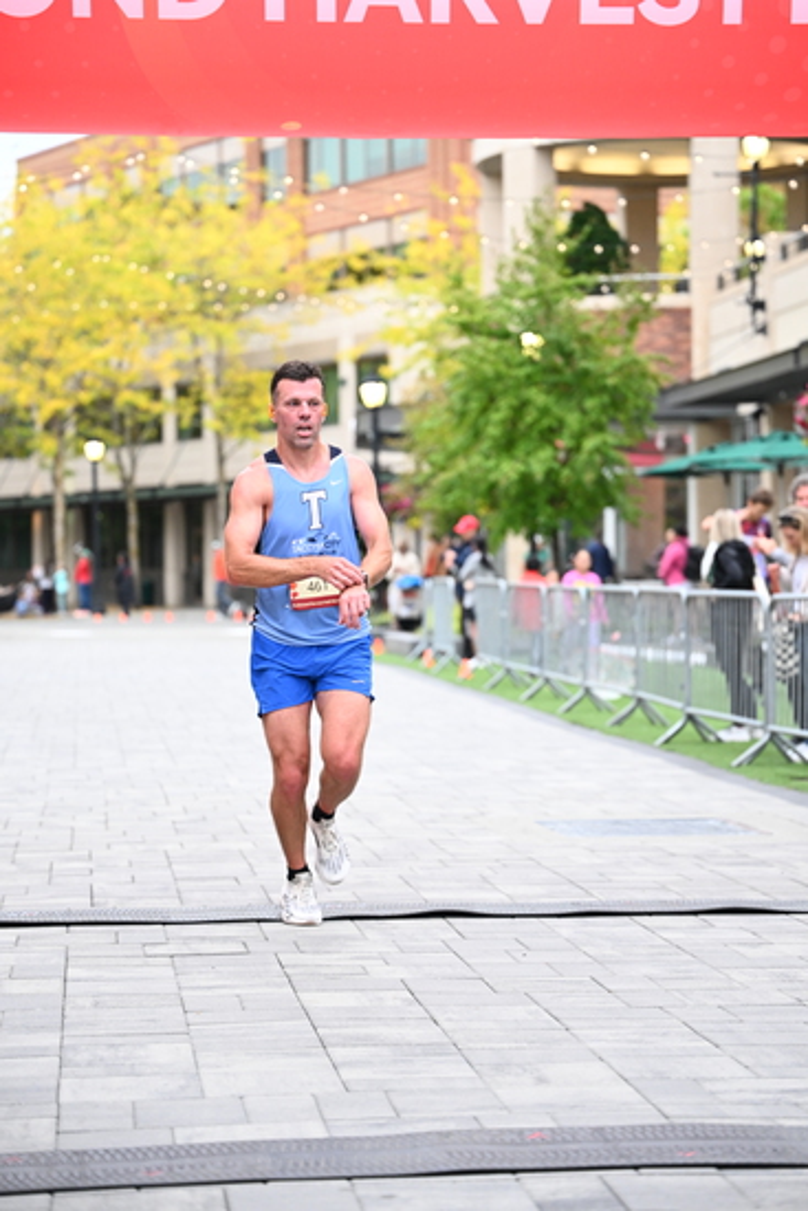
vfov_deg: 22.9
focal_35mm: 89
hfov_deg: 15.4
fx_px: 2994
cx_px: 404
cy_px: 606
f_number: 2.8
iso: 1600
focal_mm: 89
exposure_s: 1/800
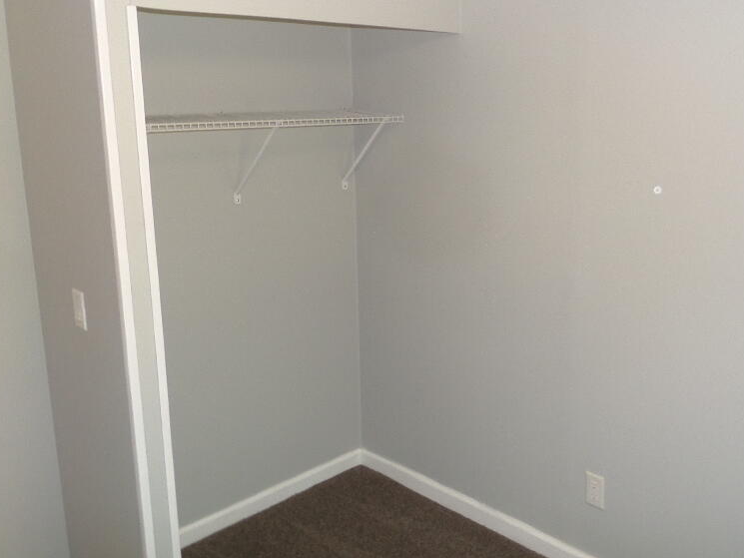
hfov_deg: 54.4
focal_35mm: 33
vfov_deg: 42.9
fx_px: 709
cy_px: 240
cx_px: 487
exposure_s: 1/30
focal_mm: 4
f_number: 3.2
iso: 120
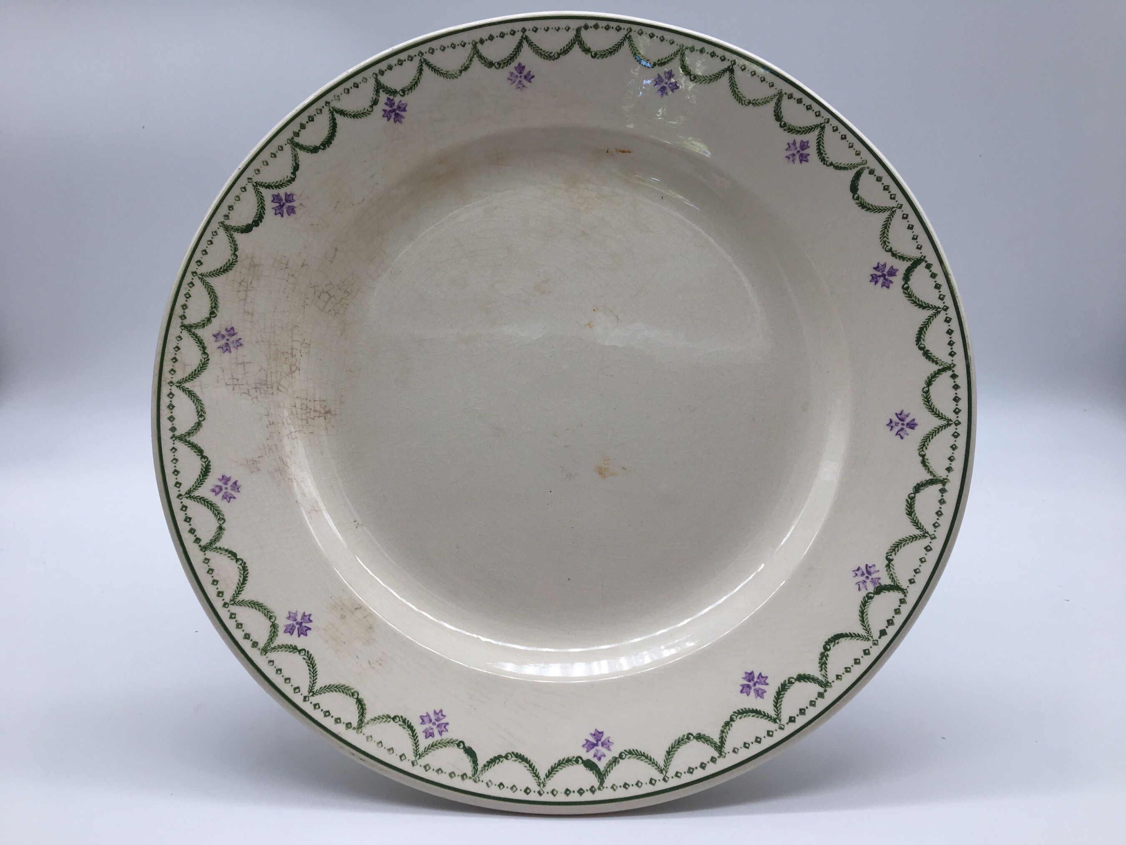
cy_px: 422
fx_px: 943
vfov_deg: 48.2
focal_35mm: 29
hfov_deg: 61.7
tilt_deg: -14.3
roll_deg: +0.4
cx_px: 563
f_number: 2.2
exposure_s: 1/100
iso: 25
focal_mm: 4.15
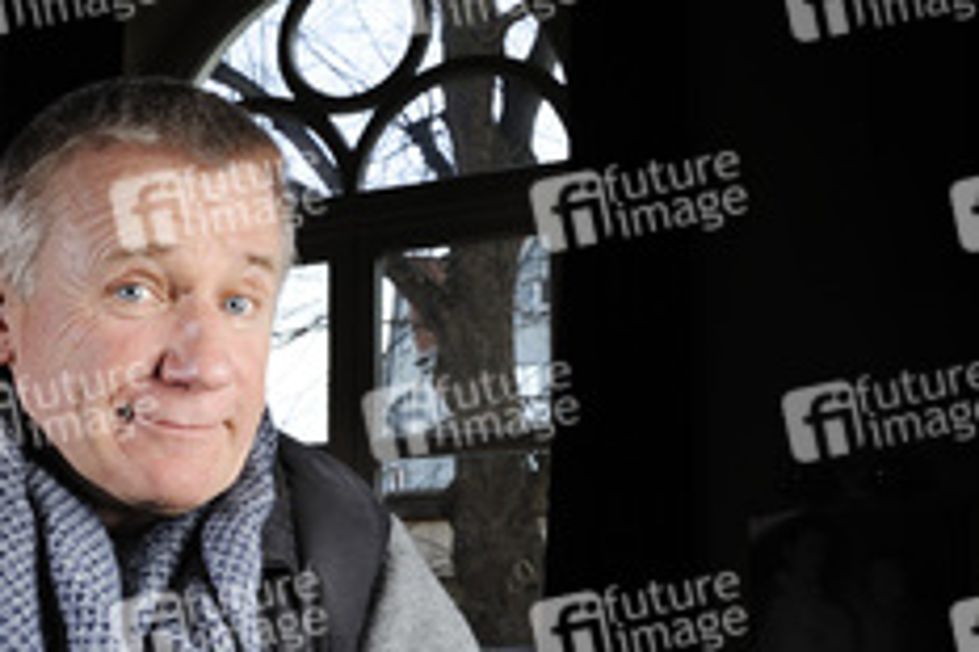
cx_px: 107
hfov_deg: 31.0
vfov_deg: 21.6
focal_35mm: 62
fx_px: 1685
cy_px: 517
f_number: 8
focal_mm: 32
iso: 800
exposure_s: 1/100
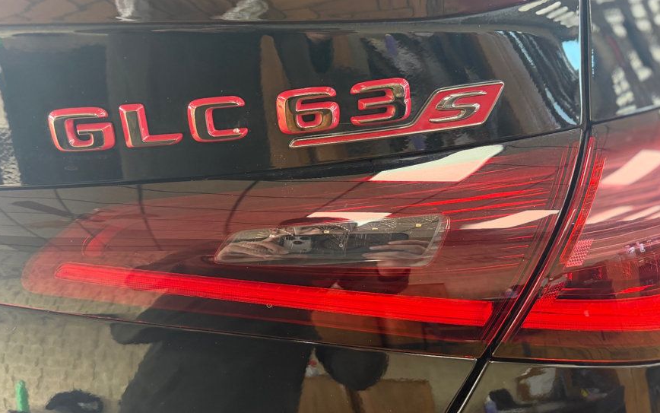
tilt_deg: -28.7
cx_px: 275
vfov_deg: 41.7
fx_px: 540
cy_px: 170
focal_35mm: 30
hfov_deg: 62.5
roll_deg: +6.2
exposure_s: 1/60
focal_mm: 6.76
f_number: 1.78
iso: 250
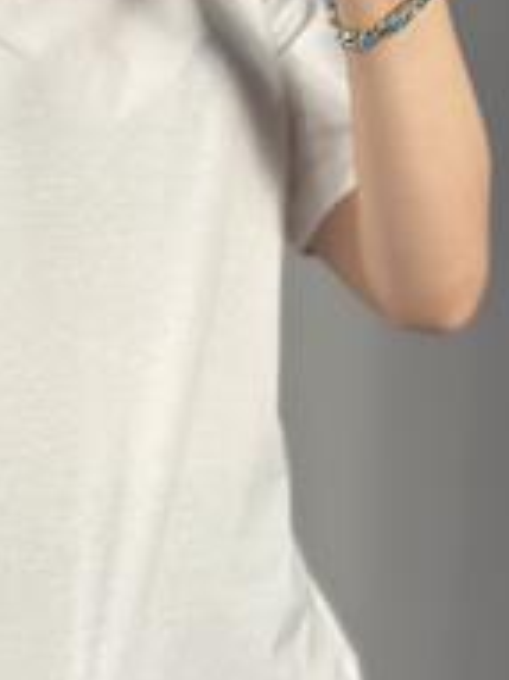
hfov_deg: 14.1
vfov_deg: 18.9
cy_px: 454
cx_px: 61
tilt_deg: -35.2
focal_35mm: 104
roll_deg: +3.6
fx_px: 2041
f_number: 1.78
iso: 64
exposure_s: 1/151
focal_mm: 6.86
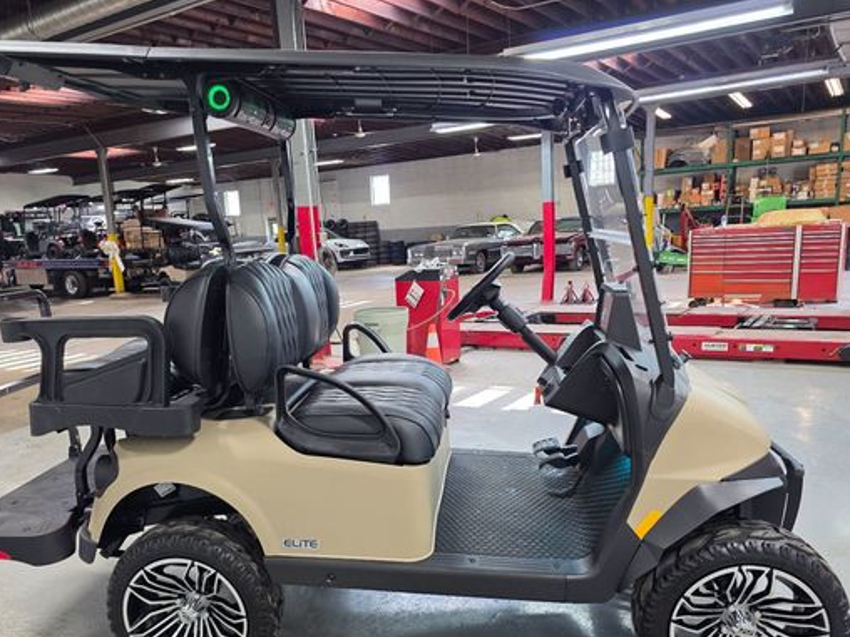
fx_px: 712
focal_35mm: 29
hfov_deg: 61.6
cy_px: 388
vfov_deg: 47.9
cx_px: 390
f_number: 1.7
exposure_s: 1/120
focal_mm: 6.3
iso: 125
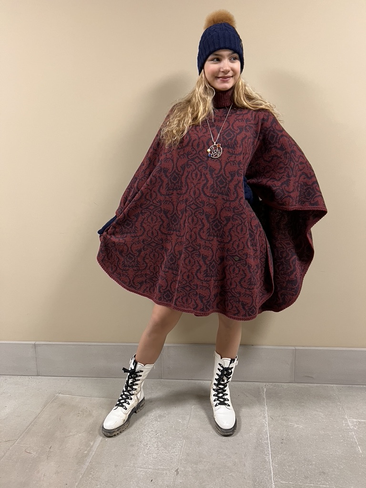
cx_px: 183
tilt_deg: -11.4
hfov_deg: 53.1
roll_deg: +0.6
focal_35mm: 26
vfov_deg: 67.3
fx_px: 367
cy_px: 244
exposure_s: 1/50
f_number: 1.5
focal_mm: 5.7
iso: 200
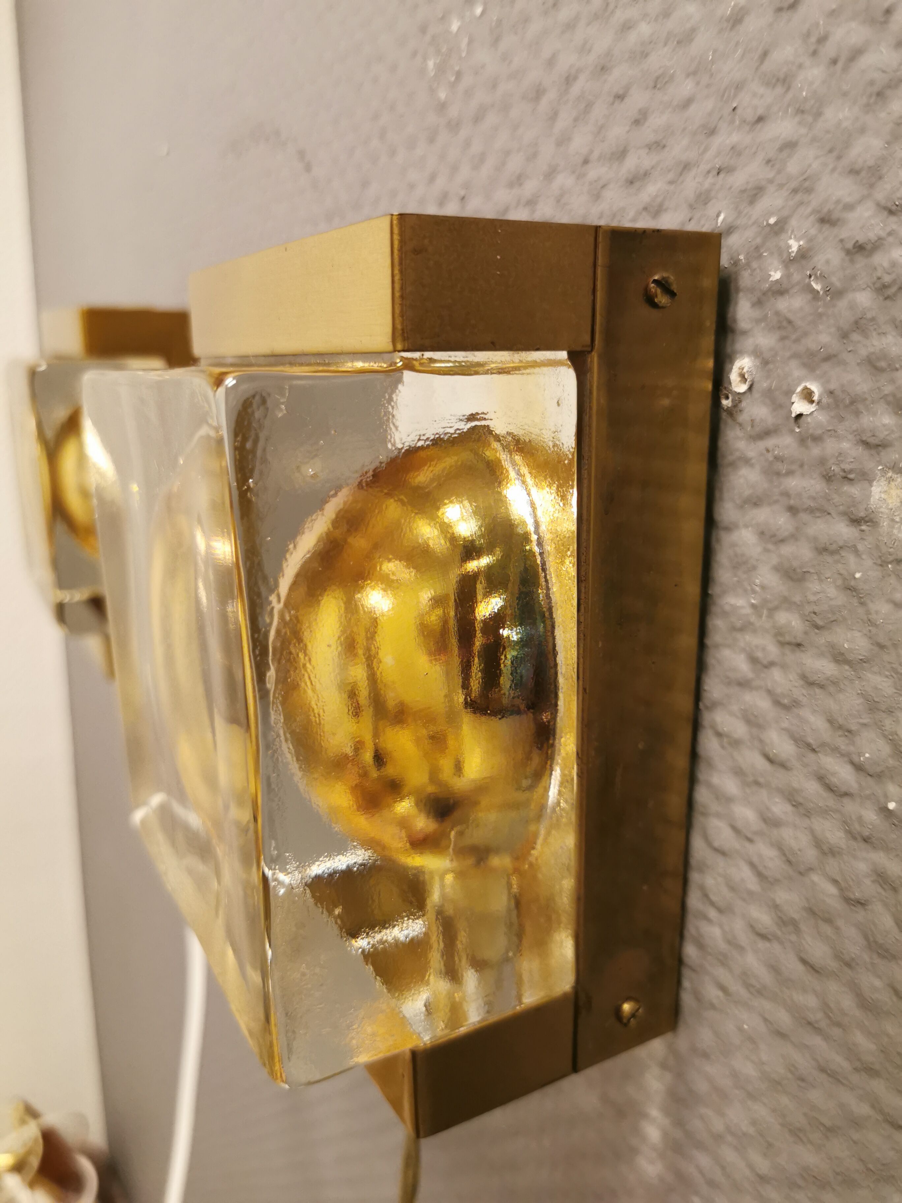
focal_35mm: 27
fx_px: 938
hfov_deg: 51.4
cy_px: 602
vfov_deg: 65.3
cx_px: 451
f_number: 1.6
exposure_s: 1/50
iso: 200
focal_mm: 5.56
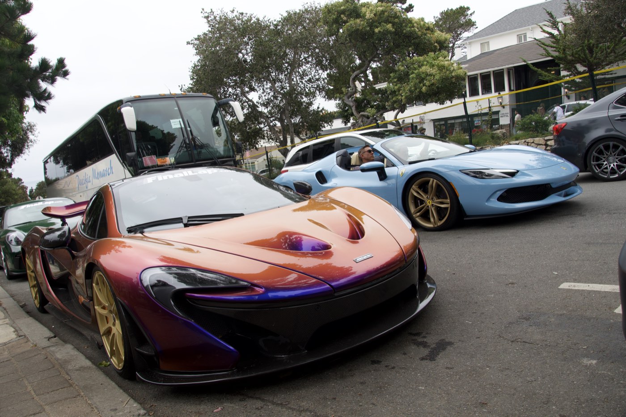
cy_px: 208
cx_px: 313
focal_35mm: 27
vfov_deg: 47.9
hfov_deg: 67.4
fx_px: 469
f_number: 6.3
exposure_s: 1/160
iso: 100
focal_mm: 18
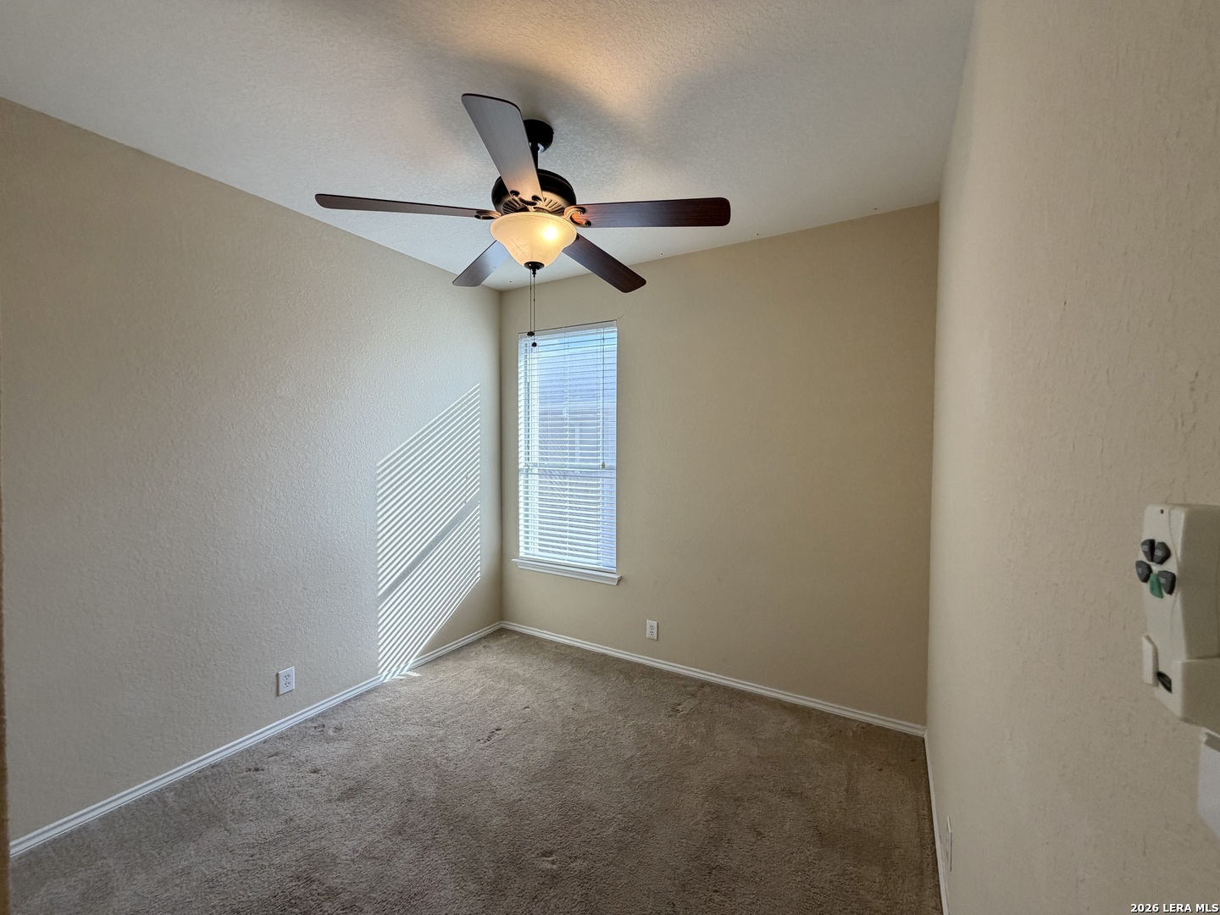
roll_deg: -0.1
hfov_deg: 102.1
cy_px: 458
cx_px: 610
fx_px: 493
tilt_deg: -1.2
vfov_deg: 85.7
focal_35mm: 14
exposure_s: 1/120
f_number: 2.2
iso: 160
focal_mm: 2.22
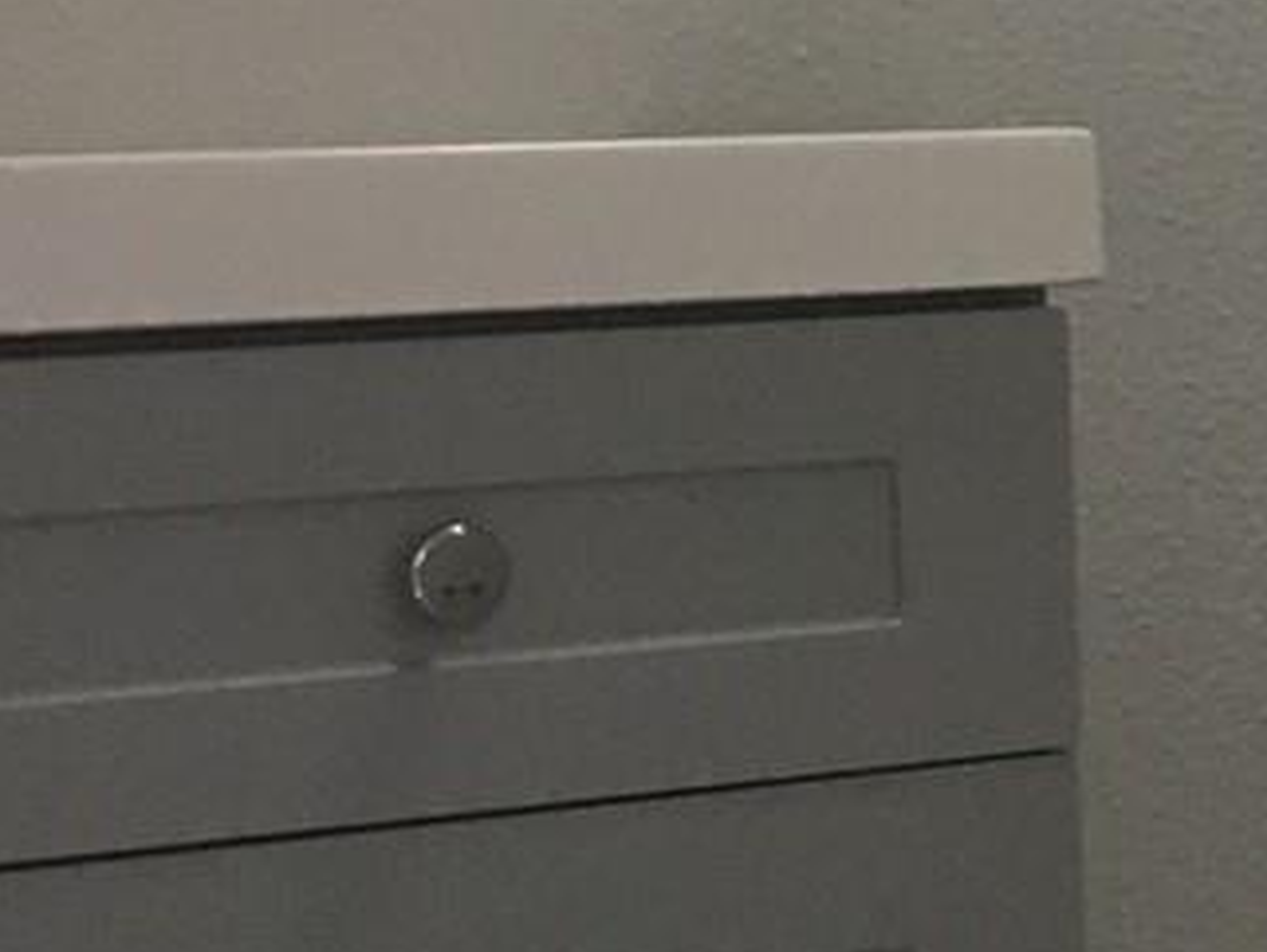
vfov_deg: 10.3
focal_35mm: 144
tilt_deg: -1.1
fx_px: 5275
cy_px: 189
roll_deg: +0.8
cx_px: 2758
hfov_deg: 11.8
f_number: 2.2
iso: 40
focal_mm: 4.15
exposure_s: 1/30
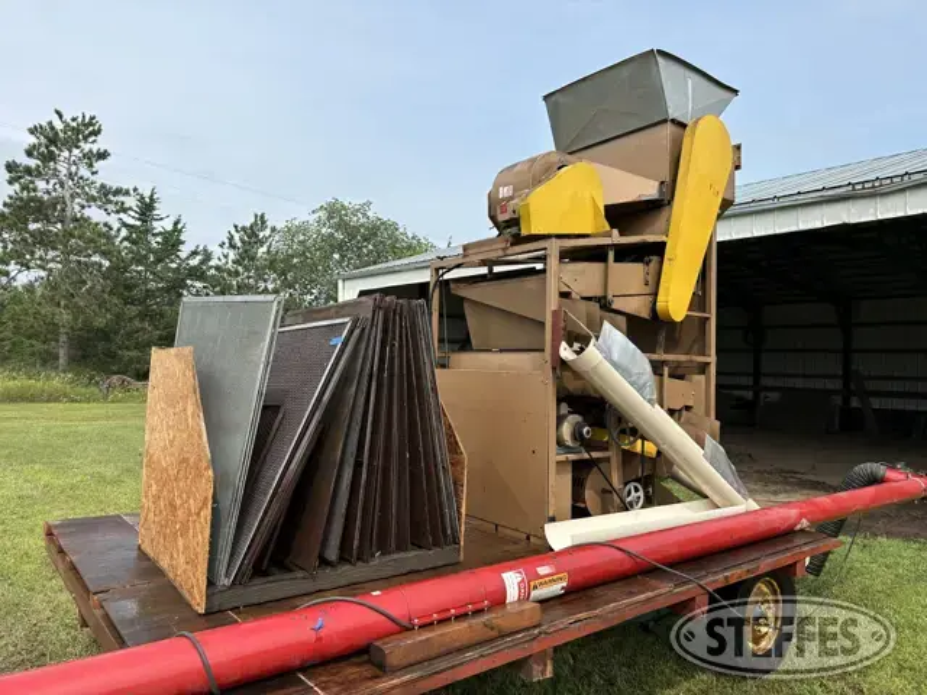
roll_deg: -1.4
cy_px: 348
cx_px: 464
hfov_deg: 71.6
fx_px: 643
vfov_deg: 56.8
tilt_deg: +1.5
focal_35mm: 24
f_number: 1.78
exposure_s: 1/3472
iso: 80
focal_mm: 6.86
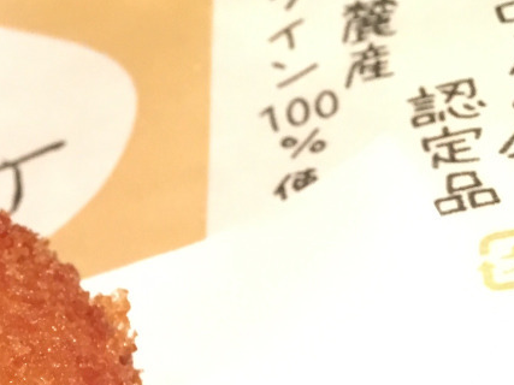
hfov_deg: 20.4
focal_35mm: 87
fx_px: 1291
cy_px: 413
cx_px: -175
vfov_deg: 16.5
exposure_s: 1/30
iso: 200
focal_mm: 4.15
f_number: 2.2
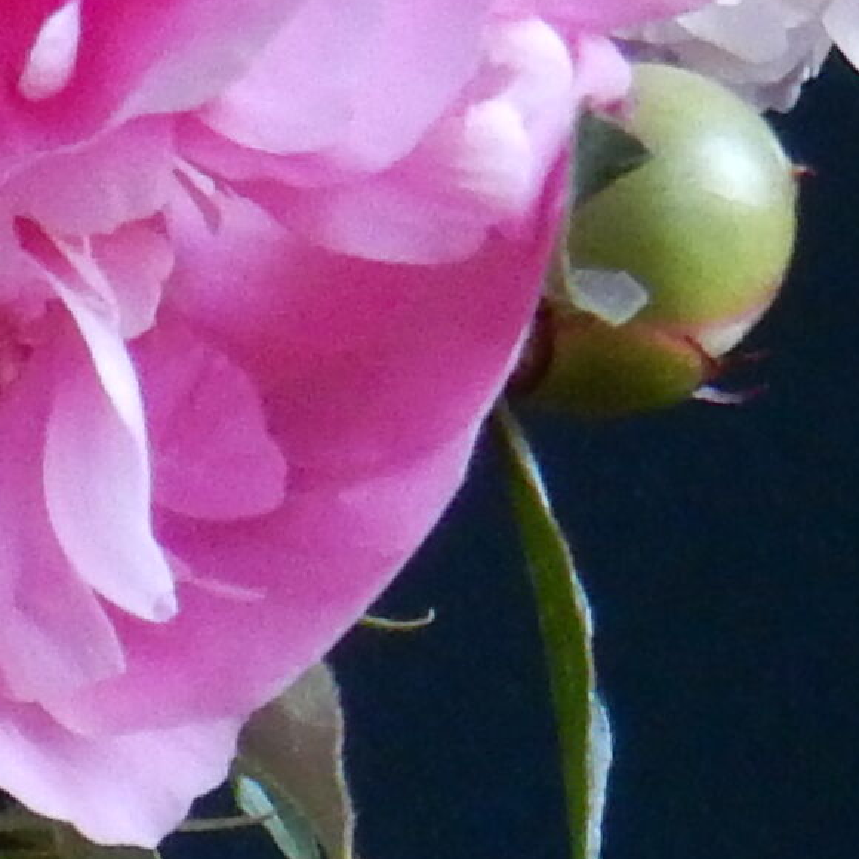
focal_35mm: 302
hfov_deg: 5.6
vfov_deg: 5.5
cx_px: -1043
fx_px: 8479
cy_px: 2242
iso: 400
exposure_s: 1/25
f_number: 4.2
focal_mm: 7.6
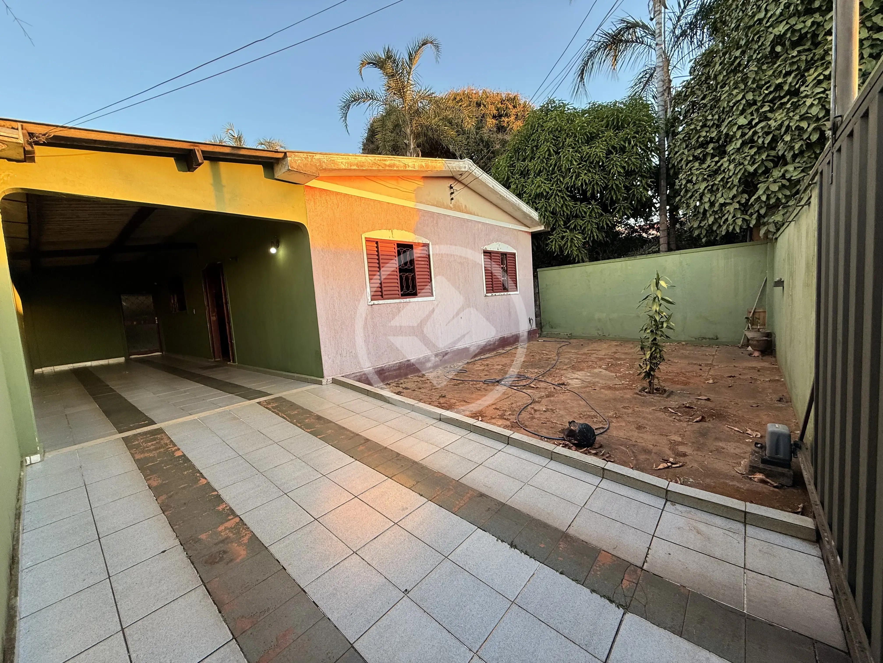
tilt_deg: -4.6
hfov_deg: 102.1
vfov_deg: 85.7
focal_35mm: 14
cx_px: 442
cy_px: 332
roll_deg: +4.3
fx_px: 357
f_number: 2.2
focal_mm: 2.22
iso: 80
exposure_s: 1/99
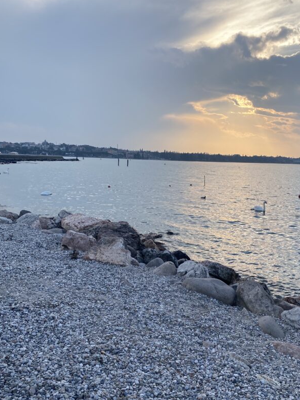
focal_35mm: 34
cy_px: 242
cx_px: 170
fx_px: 393
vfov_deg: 53.5
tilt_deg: -11.4
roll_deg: -2.4
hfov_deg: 41.7
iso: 32
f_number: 1.8
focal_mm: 4.25
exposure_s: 1/1377
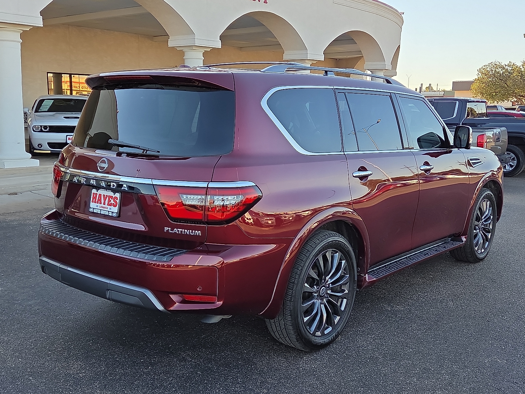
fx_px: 561
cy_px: 197
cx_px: 262
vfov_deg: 38.7
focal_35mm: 37
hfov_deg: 50.1
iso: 25
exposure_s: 1/435
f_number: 1.8
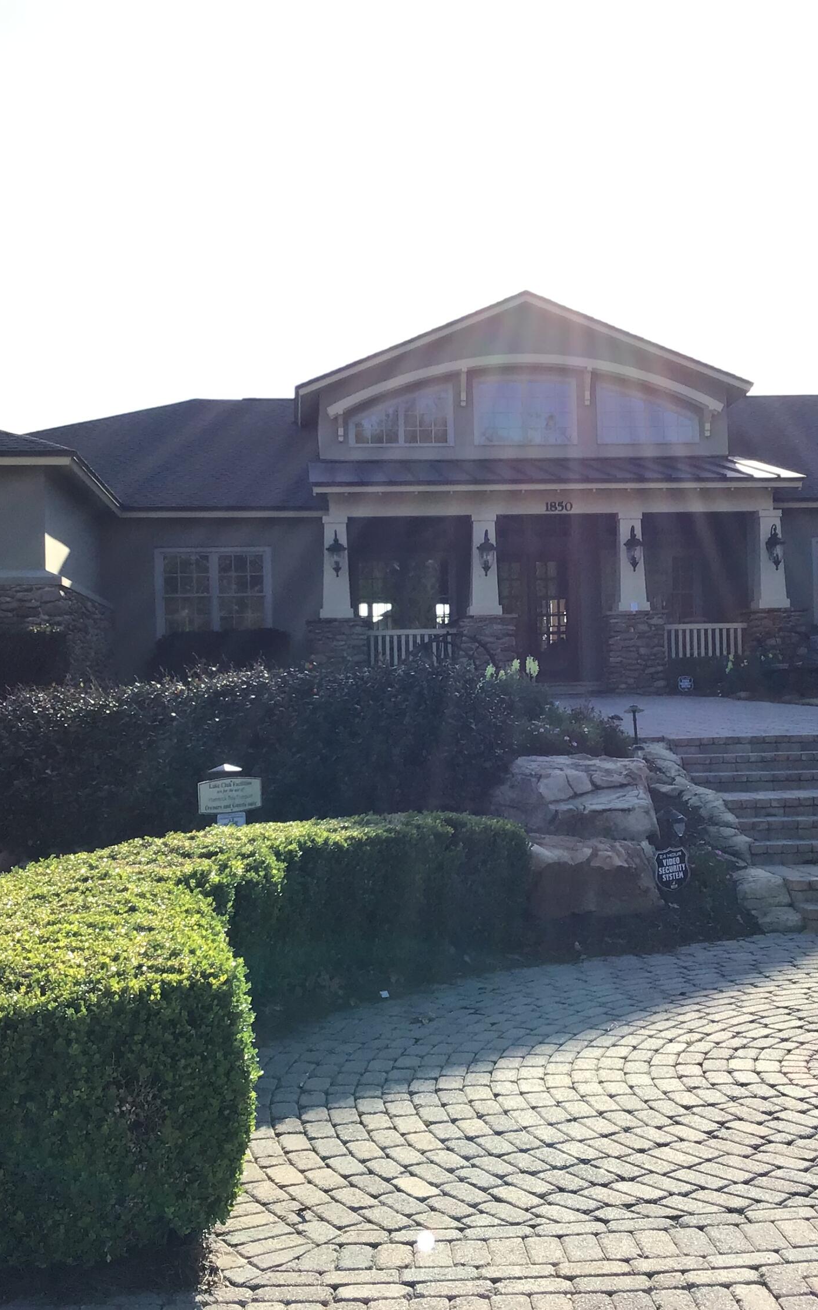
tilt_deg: +0.6
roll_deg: +2.1
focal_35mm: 44
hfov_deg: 29.1
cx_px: 491
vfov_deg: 45.3
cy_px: 653
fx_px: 1569
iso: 25
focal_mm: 3.3
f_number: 2.4
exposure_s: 1/936
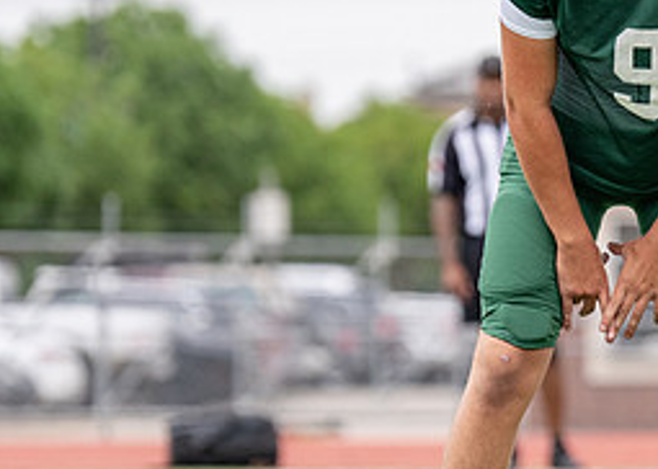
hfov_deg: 4.1
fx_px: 9099
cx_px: 619
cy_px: 203
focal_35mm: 487
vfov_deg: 3.0
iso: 250
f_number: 2.8
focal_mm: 152
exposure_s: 1/2500
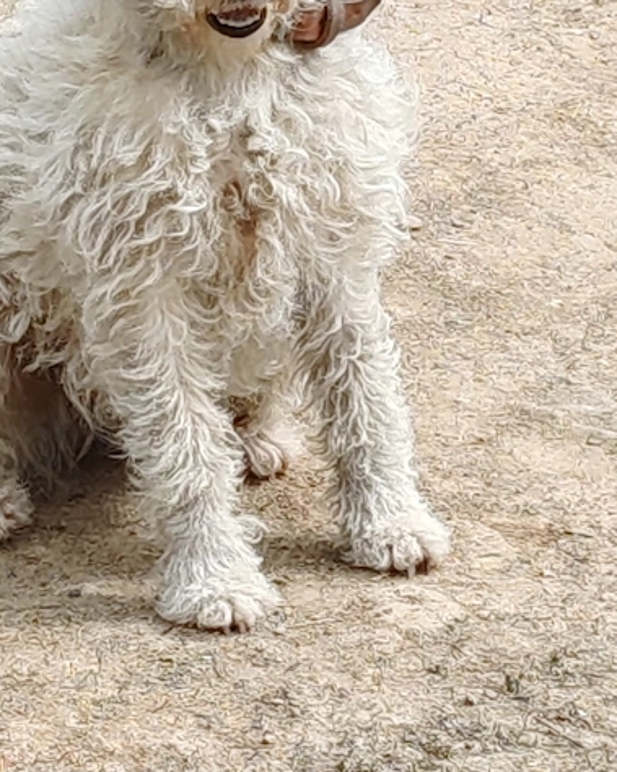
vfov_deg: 6.6
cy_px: 81
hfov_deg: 5.3
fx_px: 6713
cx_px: 287
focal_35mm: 294
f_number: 1.9
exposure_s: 1/260
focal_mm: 6.12
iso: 50
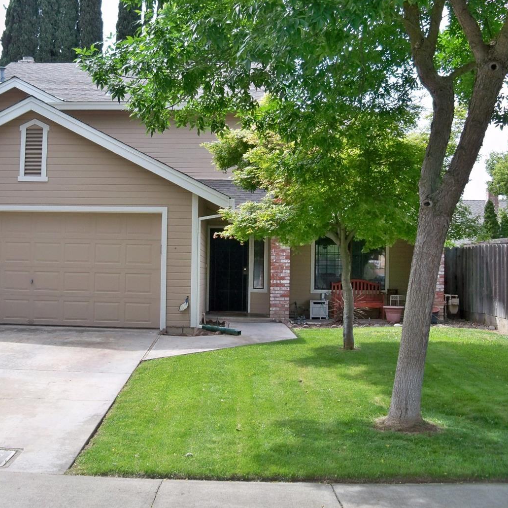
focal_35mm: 45
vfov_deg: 37.5
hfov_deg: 37.4
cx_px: 210
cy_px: 240
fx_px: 747
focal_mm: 6.2
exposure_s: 1/250
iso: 64
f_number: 3.5
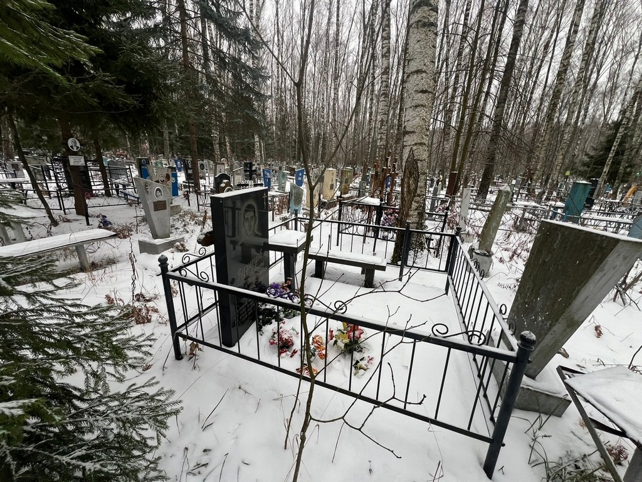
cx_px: 321
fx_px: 241
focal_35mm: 13
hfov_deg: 106.2
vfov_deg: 89.9
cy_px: 241
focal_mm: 1.57
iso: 100
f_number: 1.8
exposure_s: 1/99
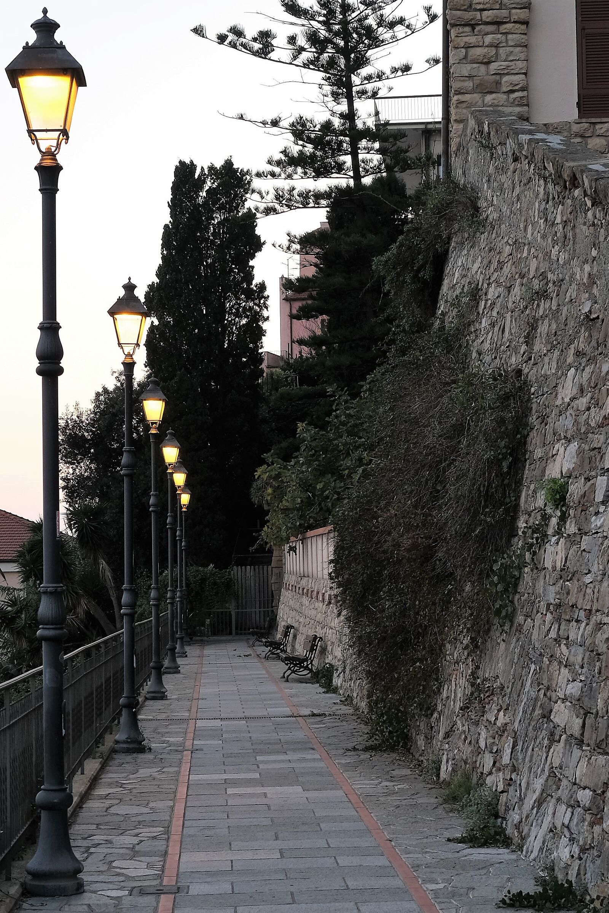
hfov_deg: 37.9
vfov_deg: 54.4
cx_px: 304
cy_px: 456
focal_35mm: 35
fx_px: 888
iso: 320
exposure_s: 1/60
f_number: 5
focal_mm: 23
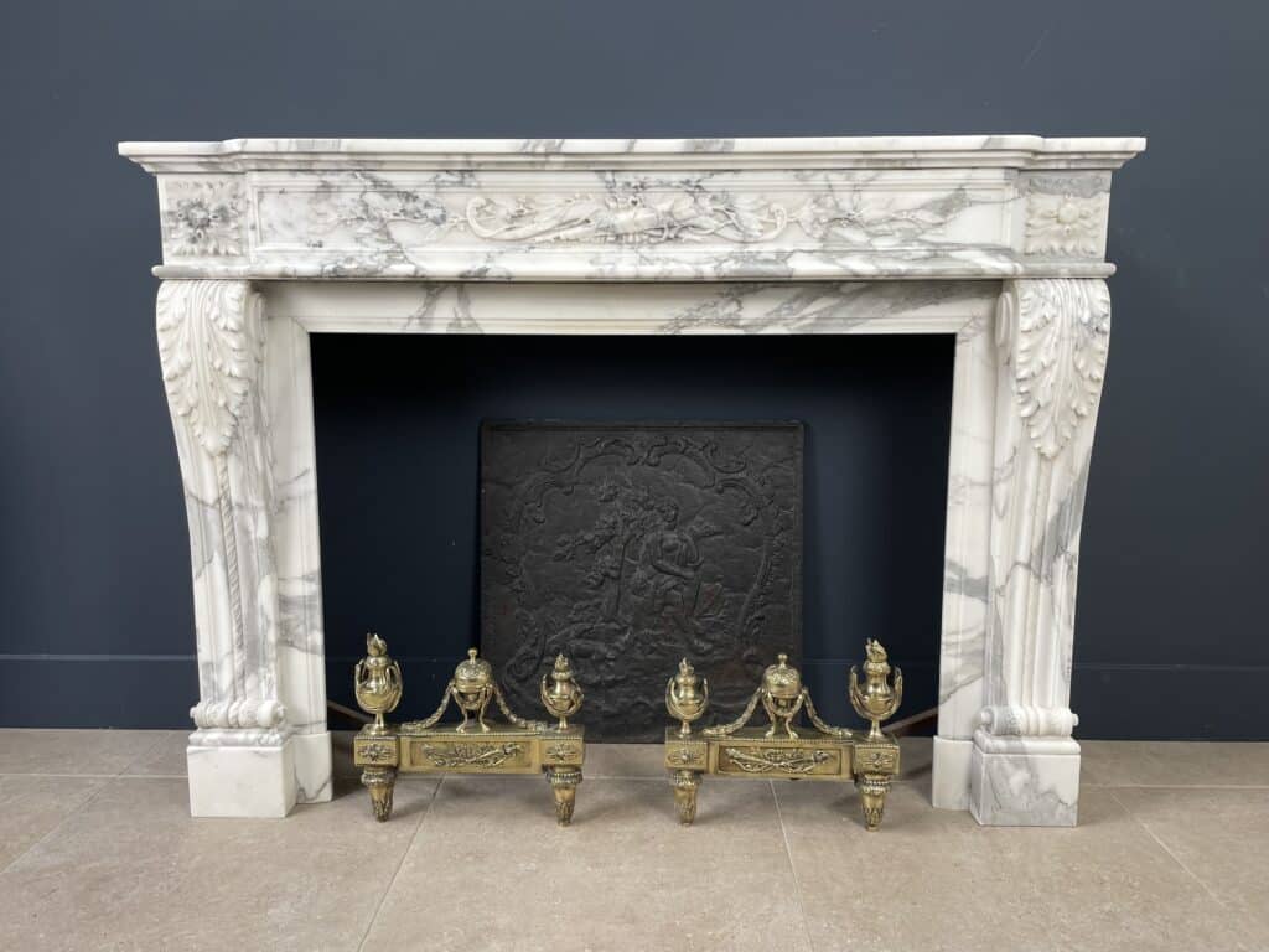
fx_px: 953
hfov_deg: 67.3
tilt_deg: -7.9
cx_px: 634
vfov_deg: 53.1
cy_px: 476
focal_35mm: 26
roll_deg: -0.4
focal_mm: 4.2
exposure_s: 1/100
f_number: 1.6
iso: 64
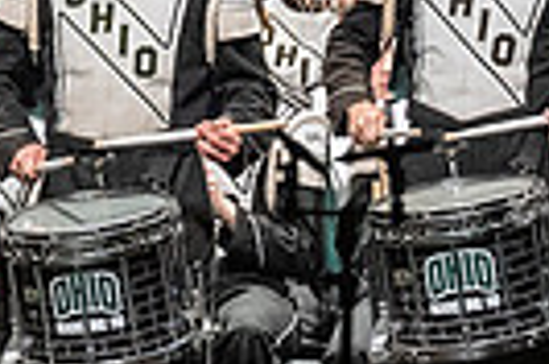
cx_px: -417
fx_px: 12445
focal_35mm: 818
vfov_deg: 1.7
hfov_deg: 2.5
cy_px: 128
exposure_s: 1/500
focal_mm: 125
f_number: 4
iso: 4000
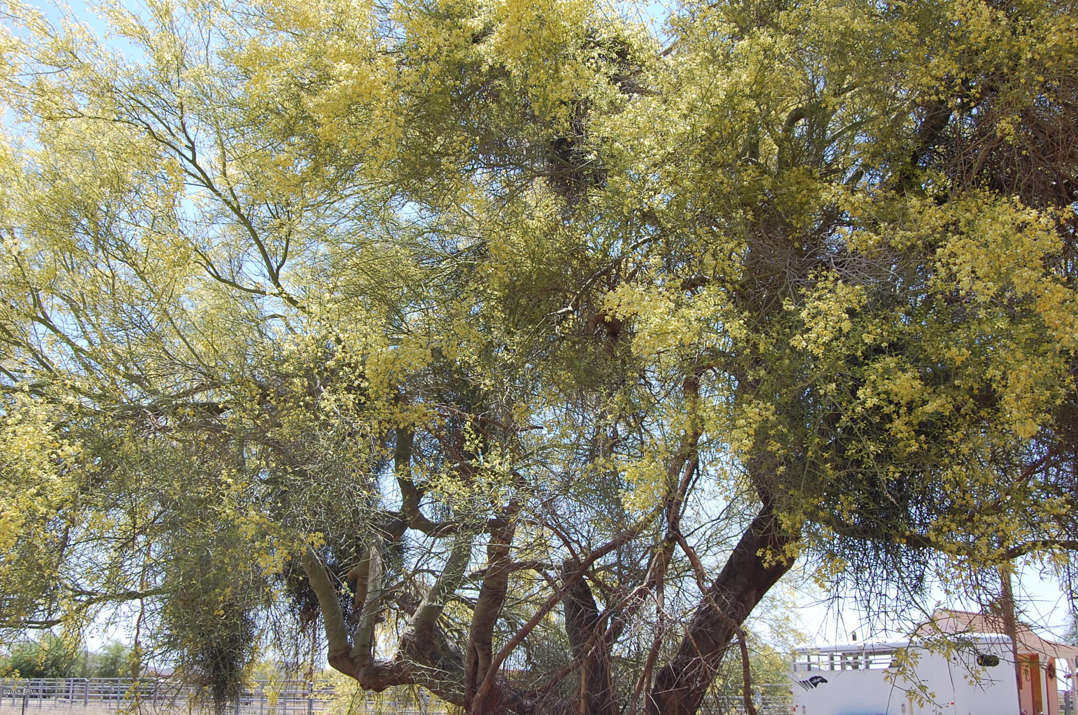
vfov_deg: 34.1
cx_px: 539
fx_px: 1166
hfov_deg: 49.6
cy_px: 358
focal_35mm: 39
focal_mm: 26
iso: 200
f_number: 8
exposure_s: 1/250
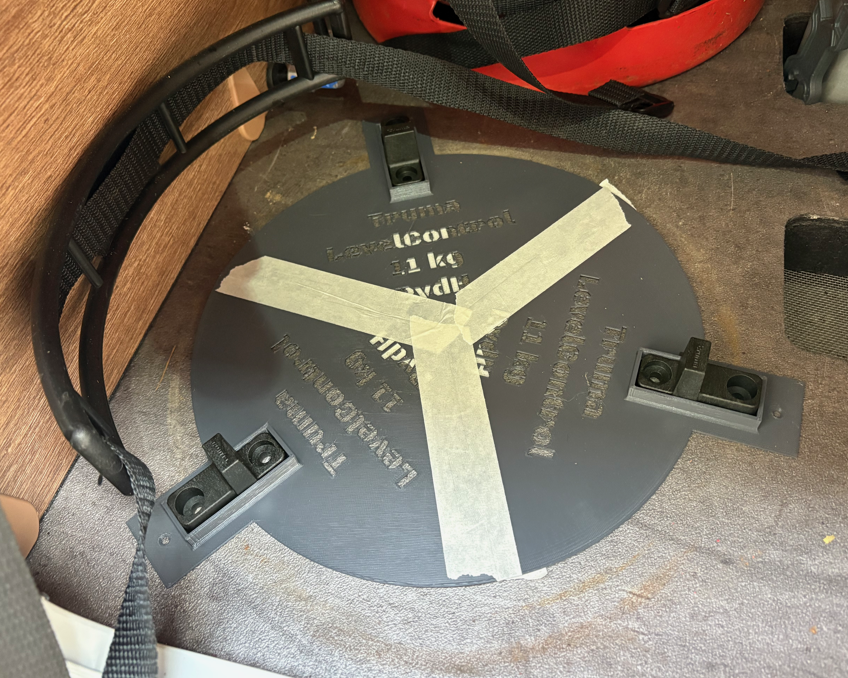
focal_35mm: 30
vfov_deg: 48.5
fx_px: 753
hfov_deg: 58.8
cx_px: 431
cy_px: 318
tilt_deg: -55.2
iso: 500
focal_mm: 5.96
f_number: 1.6
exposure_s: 1/43
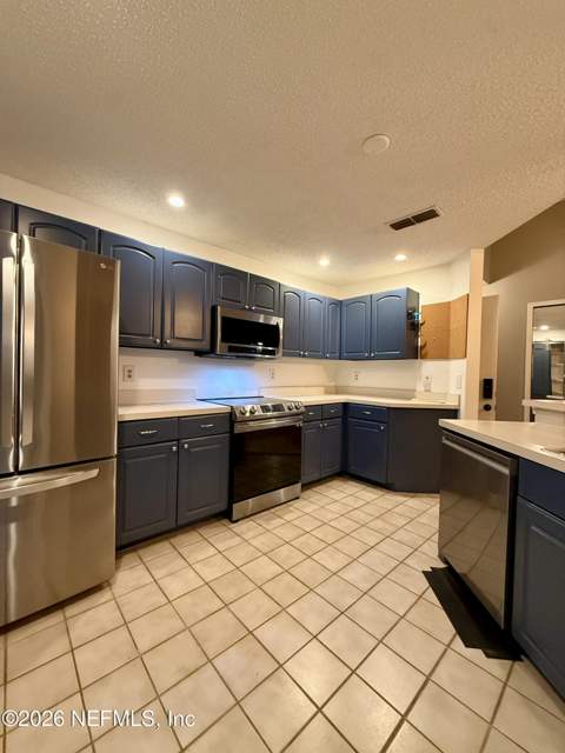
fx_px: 305
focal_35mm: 14
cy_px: 376
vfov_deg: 102.1
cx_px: 282
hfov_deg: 85.7
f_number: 2.2
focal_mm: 2.22
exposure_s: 1/60
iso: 400
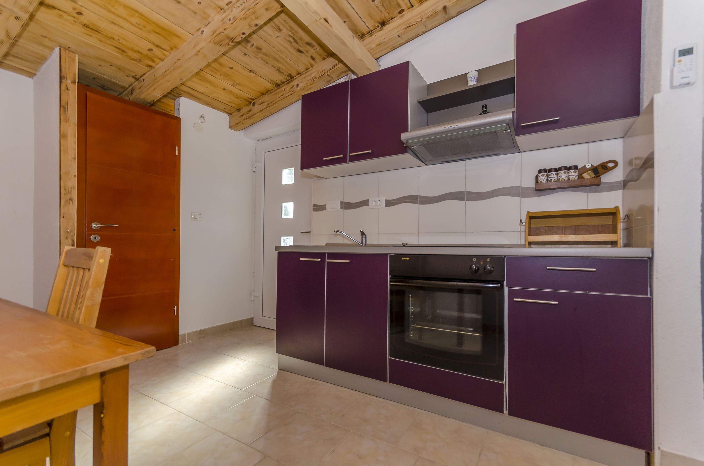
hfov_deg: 100.5
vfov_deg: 77.1
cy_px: 233
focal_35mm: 15
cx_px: 352
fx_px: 293
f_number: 7.1
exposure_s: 1/100
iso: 250
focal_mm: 10
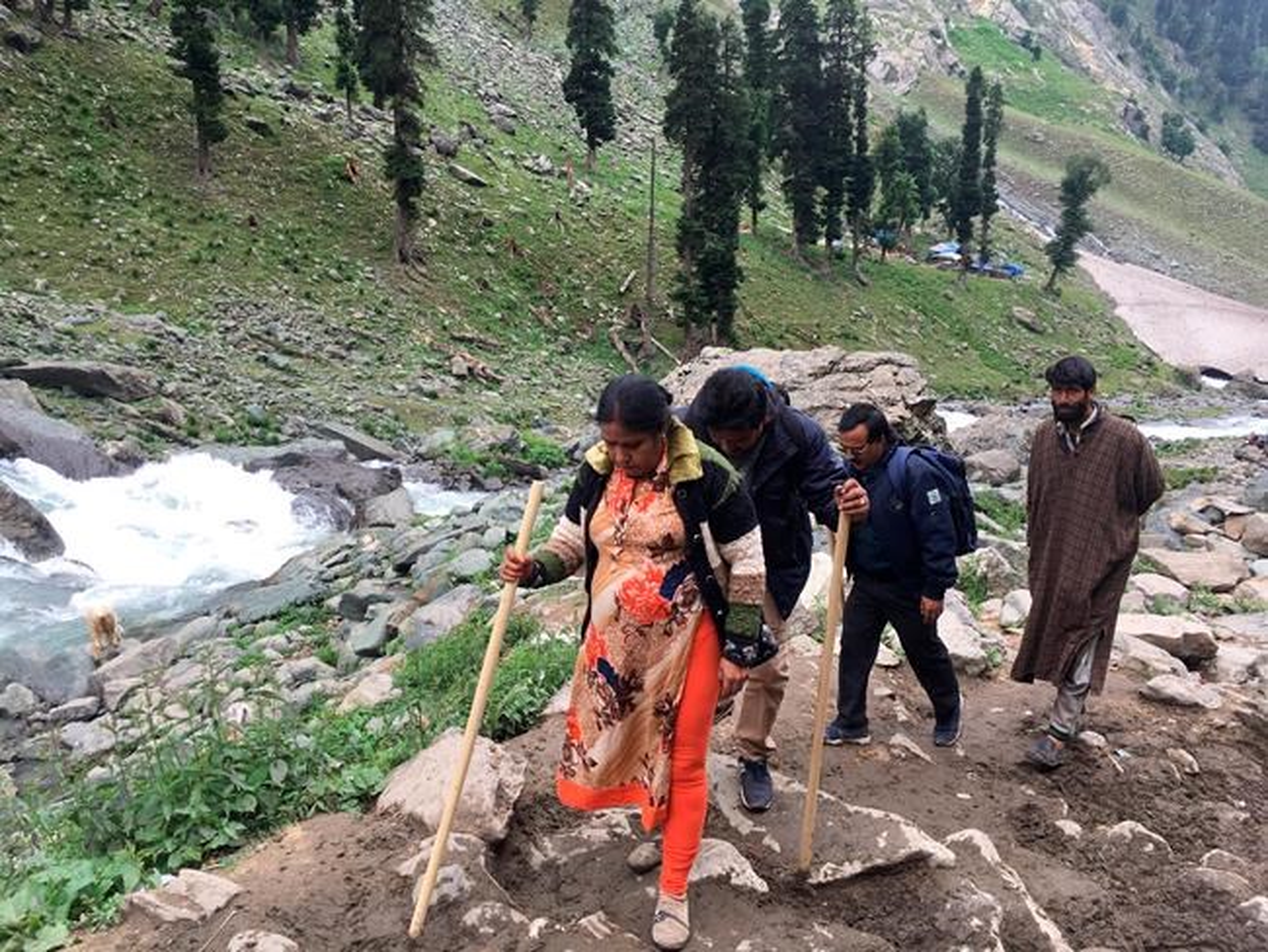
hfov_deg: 61.6
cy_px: 476
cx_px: 634
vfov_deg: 48.3
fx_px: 1063
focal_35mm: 29
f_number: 2.2
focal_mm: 4.15
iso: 25
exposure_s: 1/396
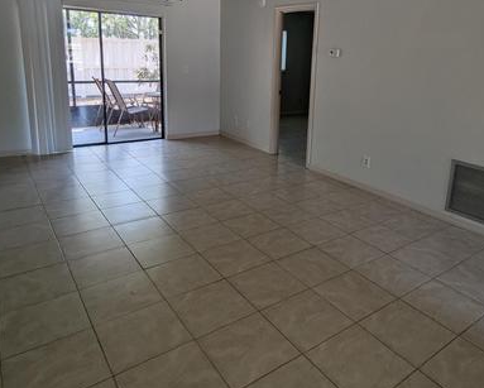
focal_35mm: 26
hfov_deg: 65.4
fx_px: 373
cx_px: 287
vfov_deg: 54.2
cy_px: 139
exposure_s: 1/120
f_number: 2.2
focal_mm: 2.35
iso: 64
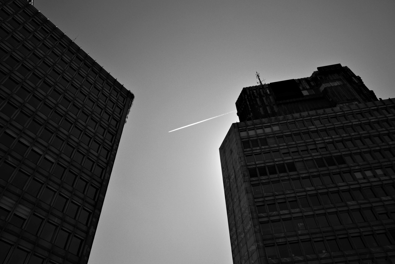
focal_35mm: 28
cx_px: 198
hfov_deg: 65.5
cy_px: 132
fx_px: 307
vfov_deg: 46.4
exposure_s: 1/1000
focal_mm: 18.3
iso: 100
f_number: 5.6
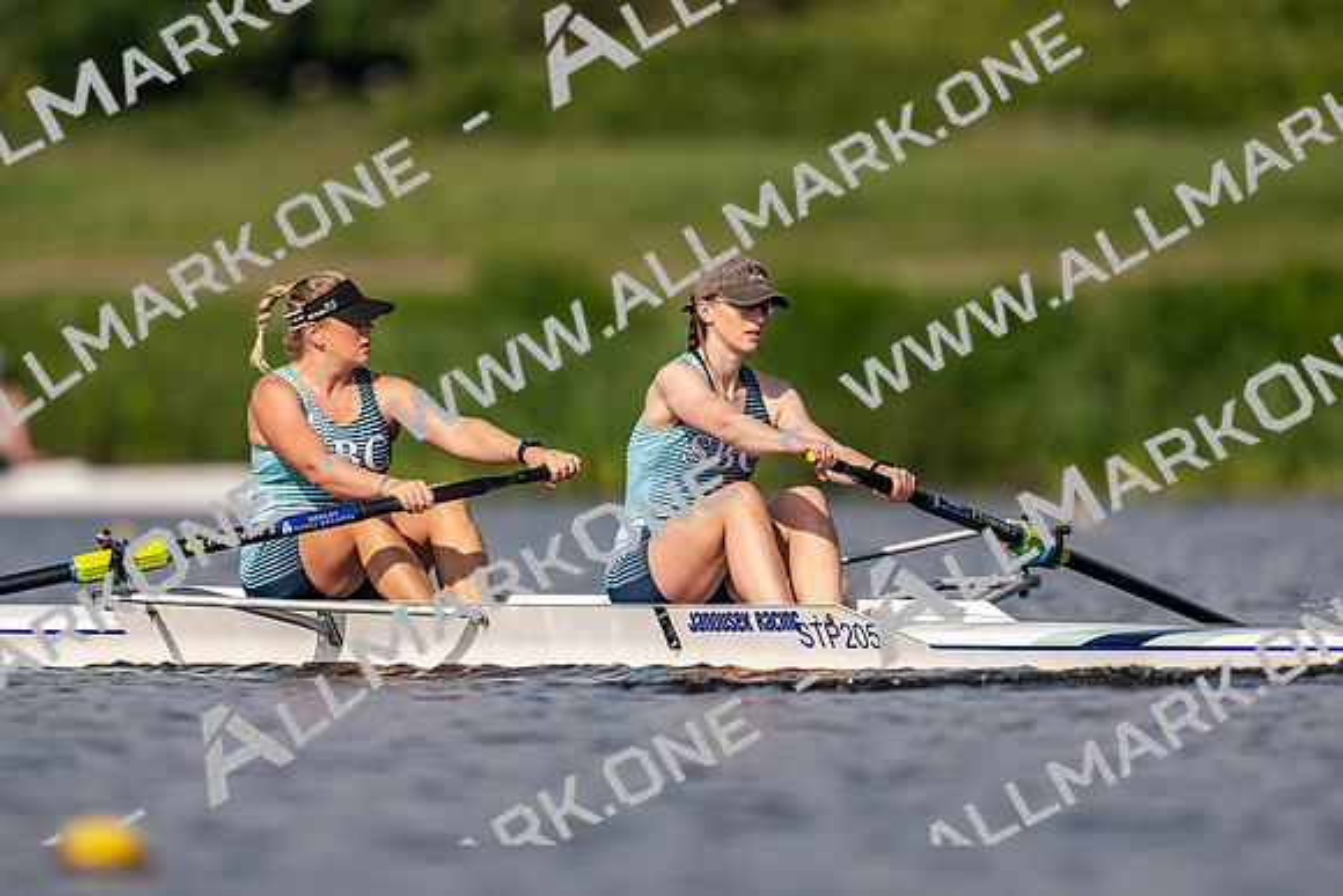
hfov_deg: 2.3
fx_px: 33599
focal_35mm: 900
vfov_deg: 1.5
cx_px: 672
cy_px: 448
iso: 180
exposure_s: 1/2500
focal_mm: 600
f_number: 4
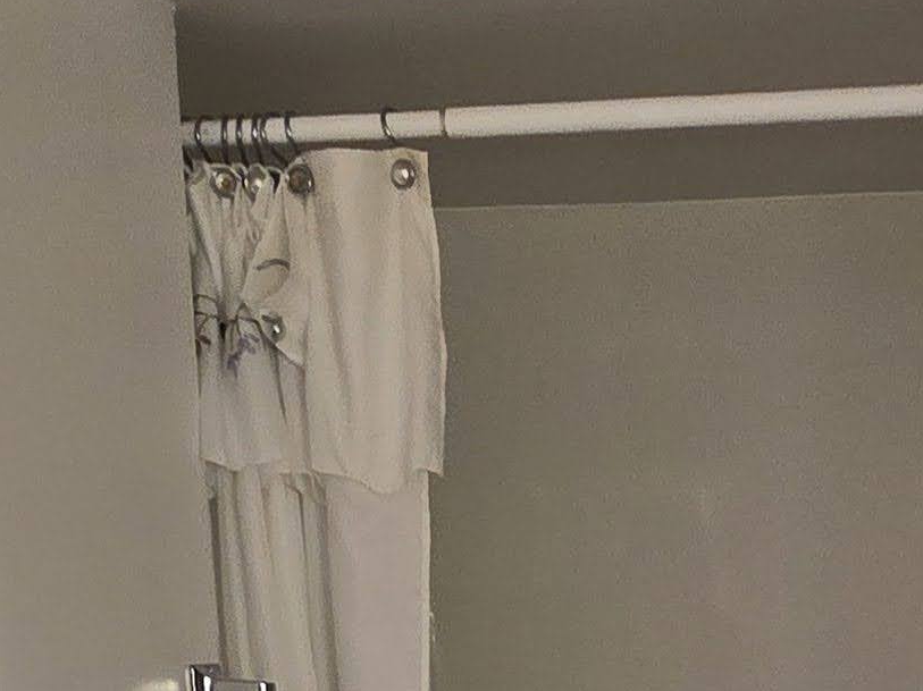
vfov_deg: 18.8
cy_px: 1161
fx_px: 1706
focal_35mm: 64
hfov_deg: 29.8
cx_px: 688
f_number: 2.2
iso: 100
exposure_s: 1/60
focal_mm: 2.2
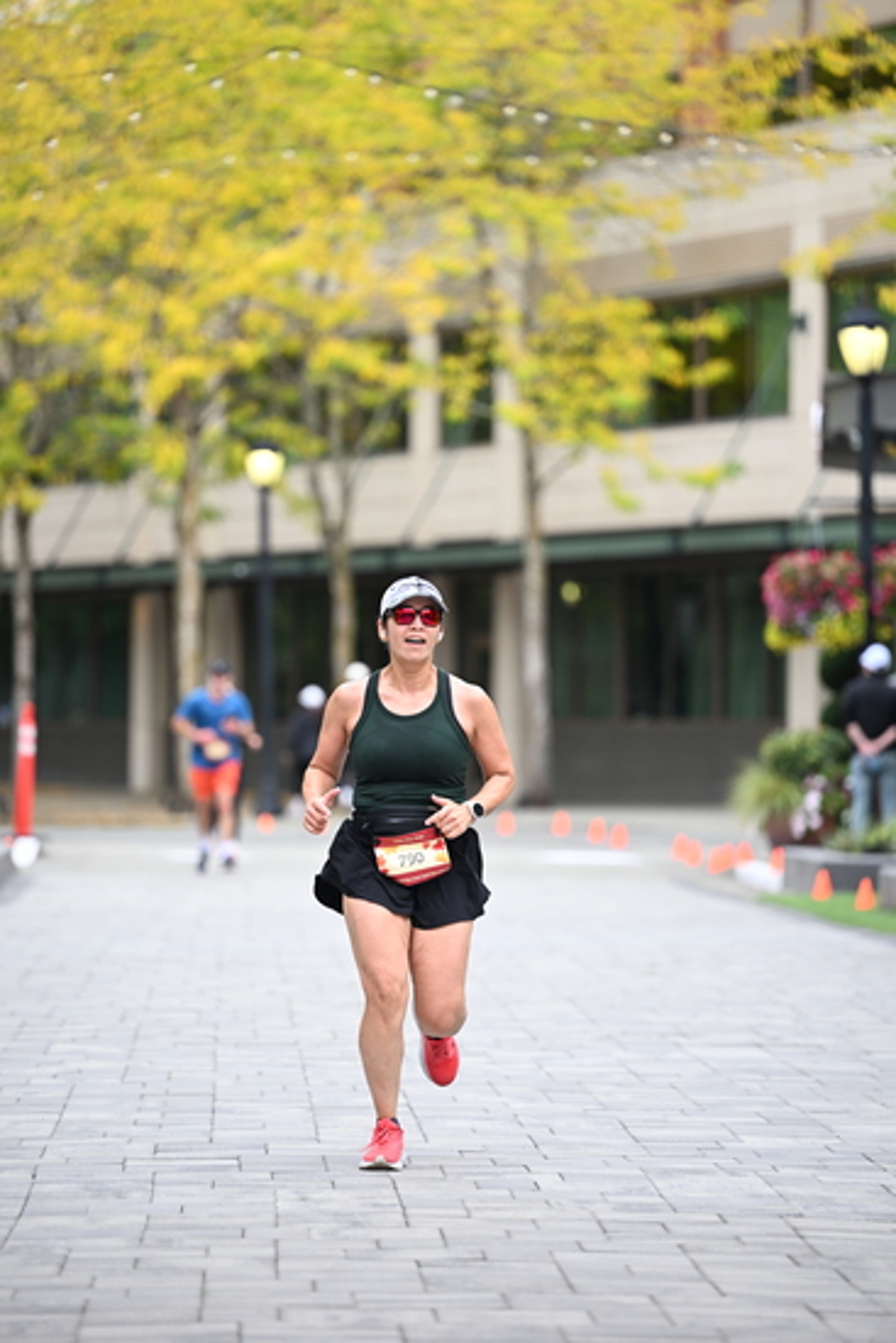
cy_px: 672
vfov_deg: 12.4
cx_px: 448
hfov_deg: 8.3
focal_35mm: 165
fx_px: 6156
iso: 640
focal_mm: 165
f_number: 2.8
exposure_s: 1/1600
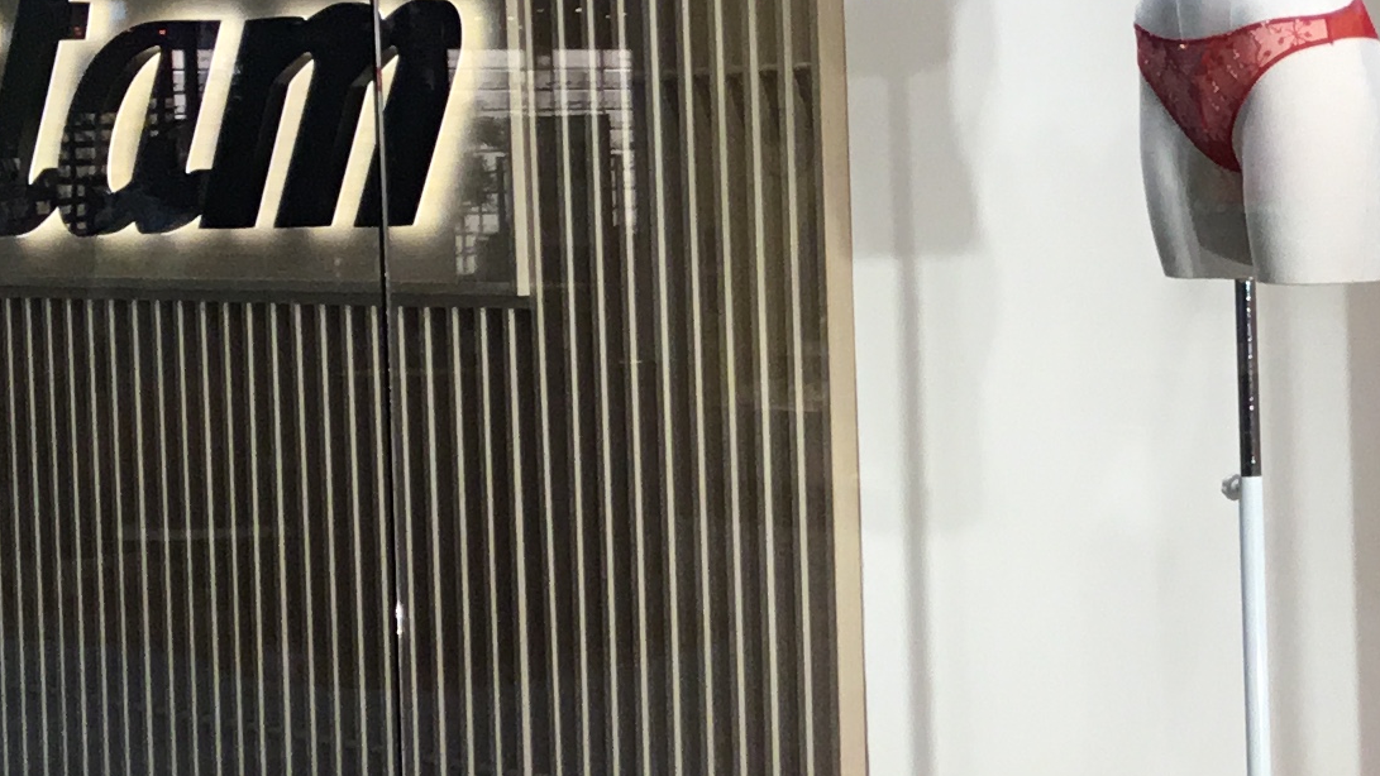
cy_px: 297
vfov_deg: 12.0
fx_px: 3696
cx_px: 1323
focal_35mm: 101
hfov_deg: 20.6
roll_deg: +1.4
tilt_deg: -1.9
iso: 50
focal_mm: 3.3
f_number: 2.4
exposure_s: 1/100
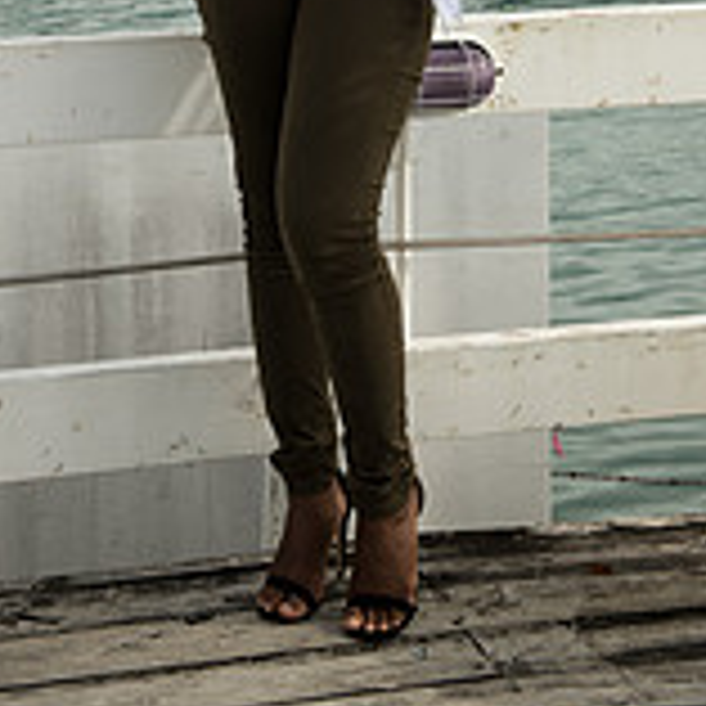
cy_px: -247
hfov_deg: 14.9
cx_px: 342
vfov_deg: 14.2
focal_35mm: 117
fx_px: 2700
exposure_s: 1/160
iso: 100
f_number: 7.1
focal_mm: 48
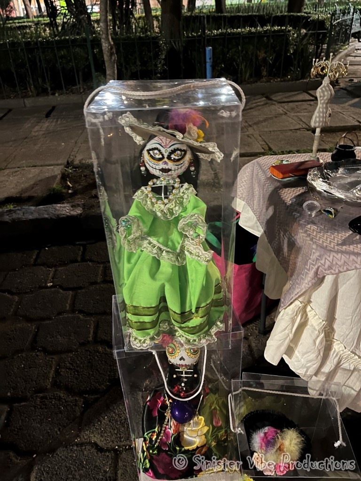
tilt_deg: -32.4
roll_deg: +3.7
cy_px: 240
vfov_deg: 67.3
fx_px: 362
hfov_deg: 53.1
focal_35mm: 26
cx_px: 180
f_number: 1.6
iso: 640
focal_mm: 5.1
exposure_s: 1/12
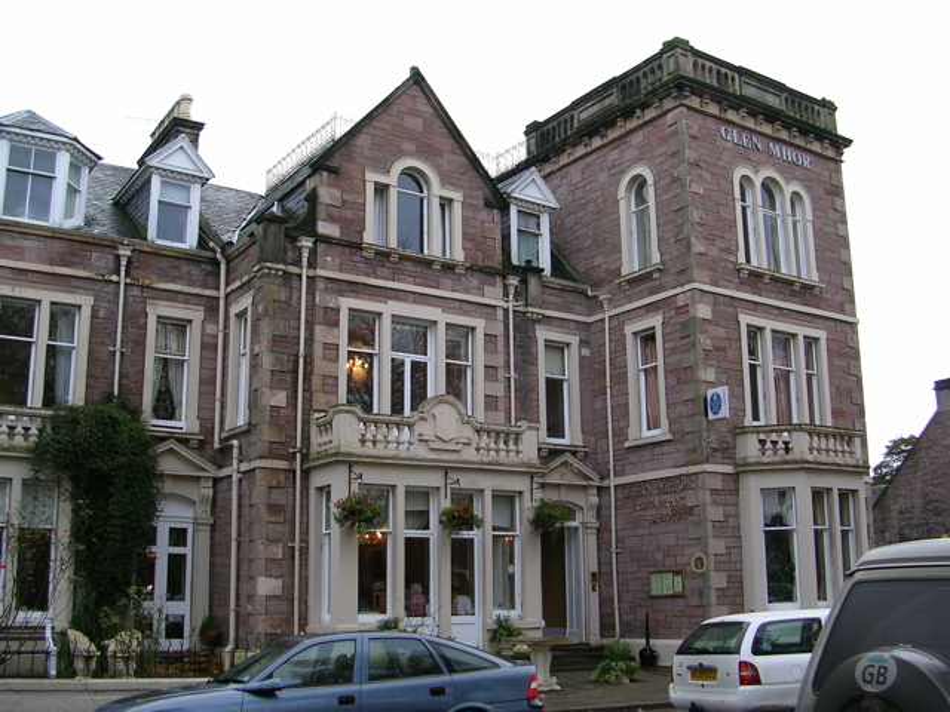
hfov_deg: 49.0
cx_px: 475
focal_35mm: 38
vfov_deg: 37.7
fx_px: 1043
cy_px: 356
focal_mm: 5.8
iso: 50
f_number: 2.8
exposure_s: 1/61.2
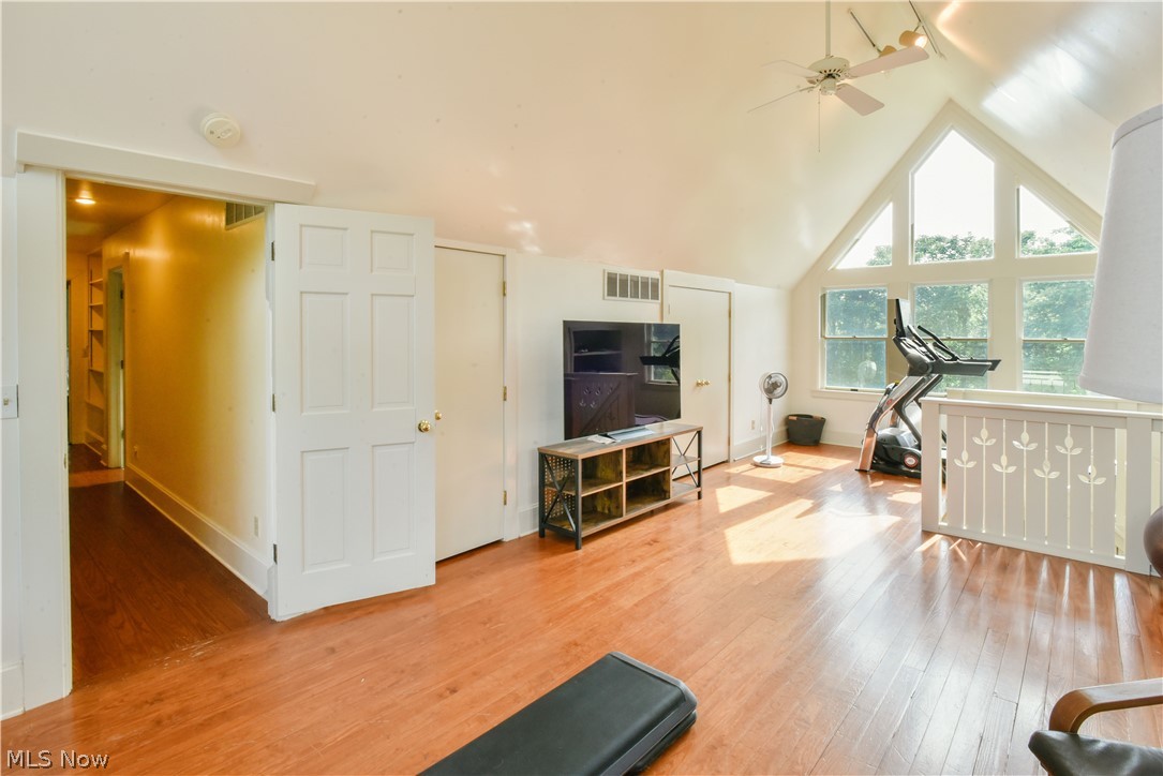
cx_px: 582
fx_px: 549
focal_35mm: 17
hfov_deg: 93.3
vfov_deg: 70.5
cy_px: 388
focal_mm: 17
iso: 800
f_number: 22
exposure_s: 1/13
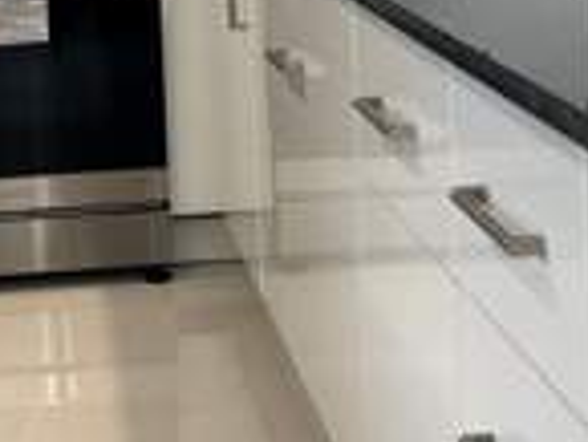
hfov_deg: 22.5
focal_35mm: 86
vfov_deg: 16.4
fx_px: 1462
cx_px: 146
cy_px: -114
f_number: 1.5
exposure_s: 1/120
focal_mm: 5.7
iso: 40
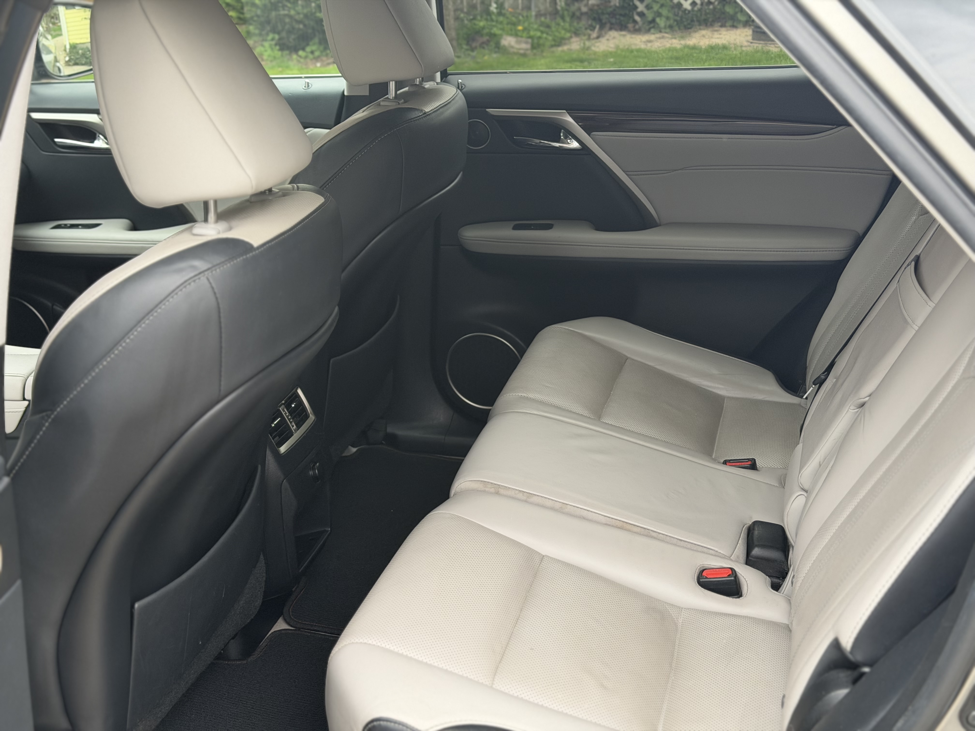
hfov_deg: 39.7
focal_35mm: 48
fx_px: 1352
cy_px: 366
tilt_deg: -20.7
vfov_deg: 30.3
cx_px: 488
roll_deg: +1.9
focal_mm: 6.76
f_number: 1.78
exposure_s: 1/67
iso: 100
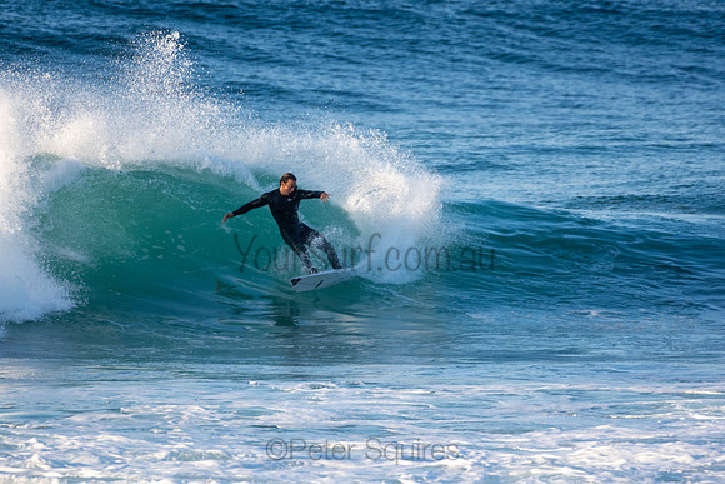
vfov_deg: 1.8
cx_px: 362
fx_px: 15107
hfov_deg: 2.7
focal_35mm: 750
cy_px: 242
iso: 500
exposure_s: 1/1250
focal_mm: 500
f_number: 5.6
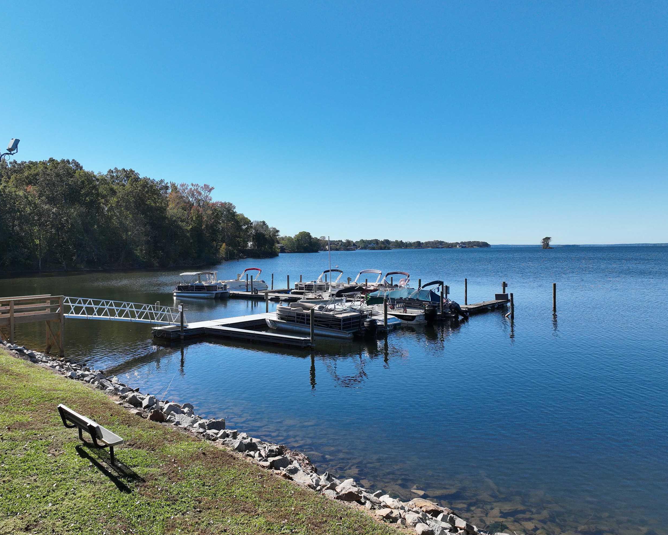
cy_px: 245
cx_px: 278
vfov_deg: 49.9
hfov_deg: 60.1
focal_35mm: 29
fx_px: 573
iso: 150
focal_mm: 12.29
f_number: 2.8
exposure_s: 1/2000
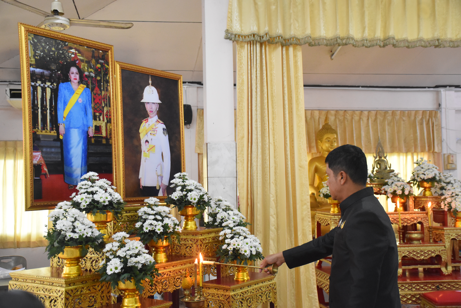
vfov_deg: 33.0
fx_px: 519
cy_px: 154
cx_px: 230
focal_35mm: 40
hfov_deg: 47.9
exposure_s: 1/80
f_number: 4
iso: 3200
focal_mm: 27
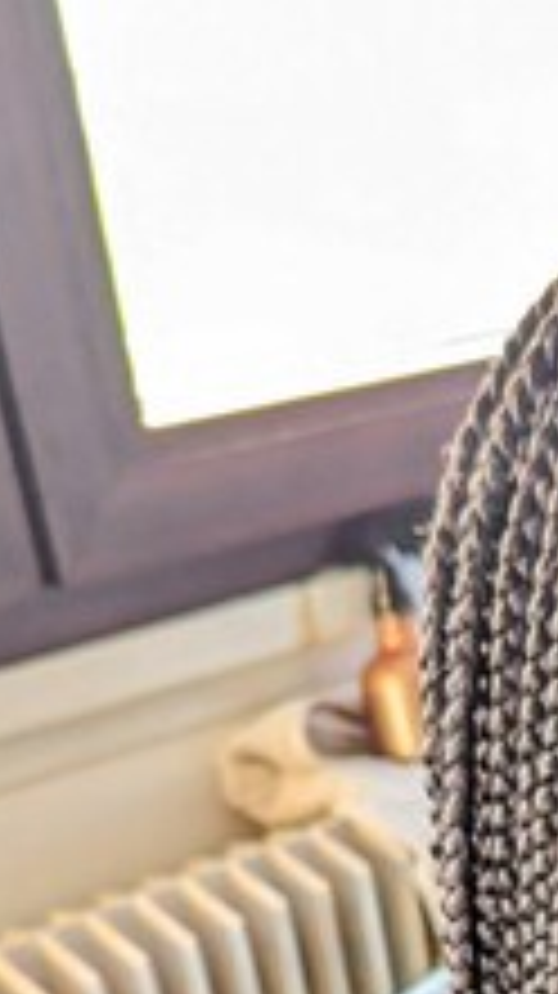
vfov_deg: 26.4
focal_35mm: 71
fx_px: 1871
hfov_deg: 15.6
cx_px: 846
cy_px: 1201
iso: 521
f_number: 1.85
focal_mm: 6.81
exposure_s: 1/112
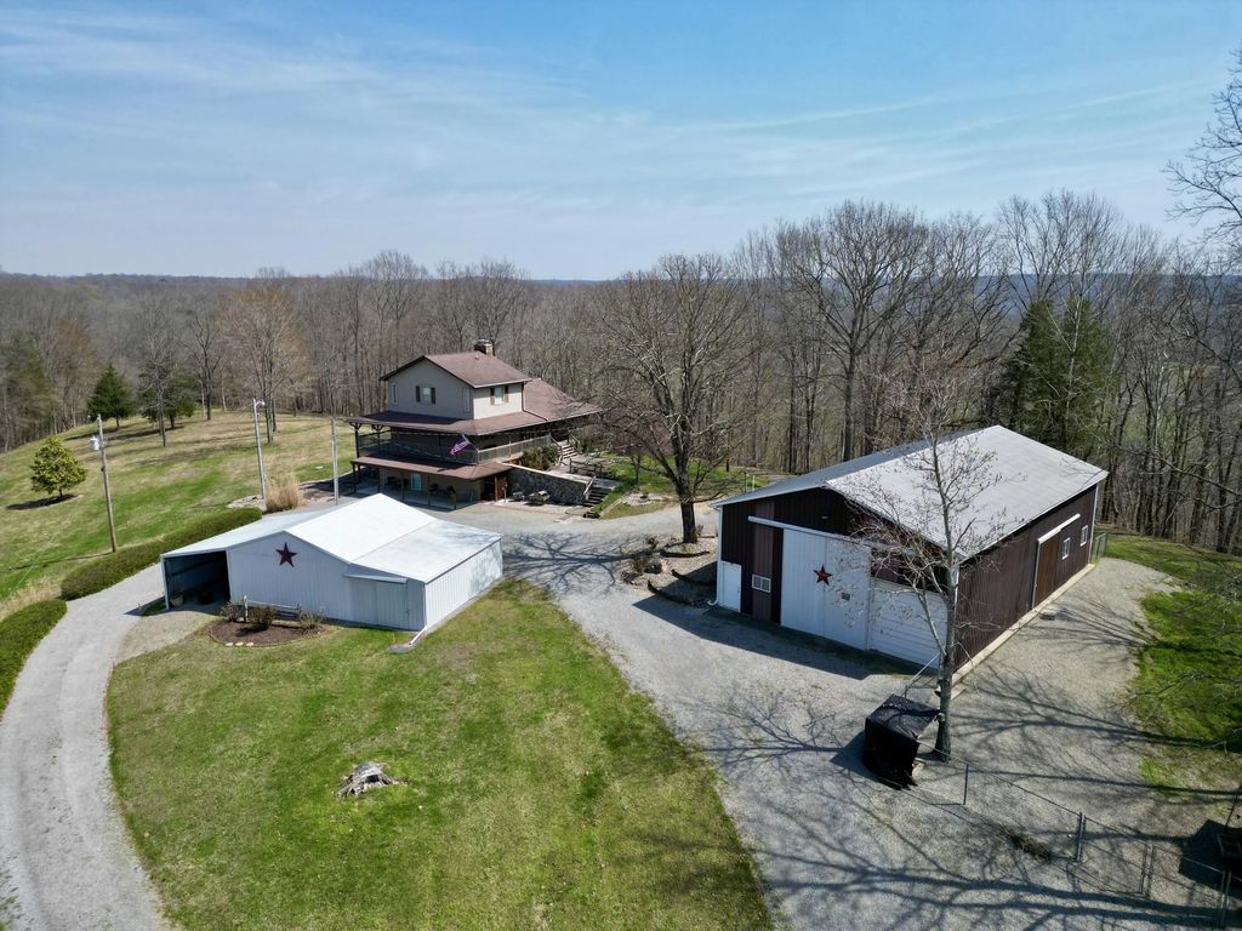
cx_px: 621
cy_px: 466
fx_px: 861
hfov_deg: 71.6
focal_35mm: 24
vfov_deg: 56.8
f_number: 1.7
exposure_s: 1/3000
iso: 120
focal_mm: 6.72
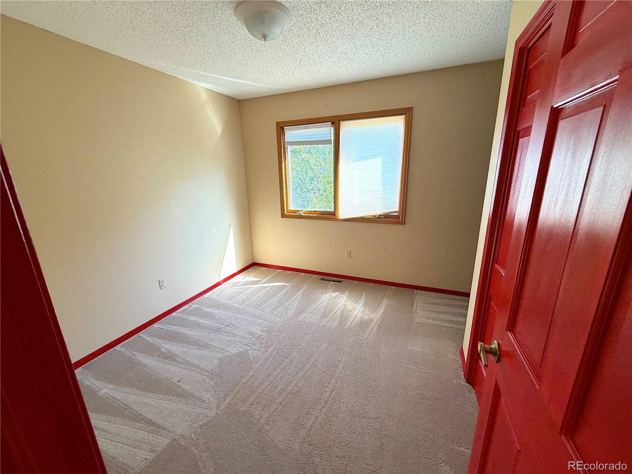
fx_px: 256
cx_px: 316
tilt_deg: -14.9
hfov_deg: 102.1
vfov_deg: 85.7
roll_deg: +2.0
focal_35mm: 14
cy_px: 237
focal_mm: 2.22
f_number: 2.2
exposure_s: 1/120
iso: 200
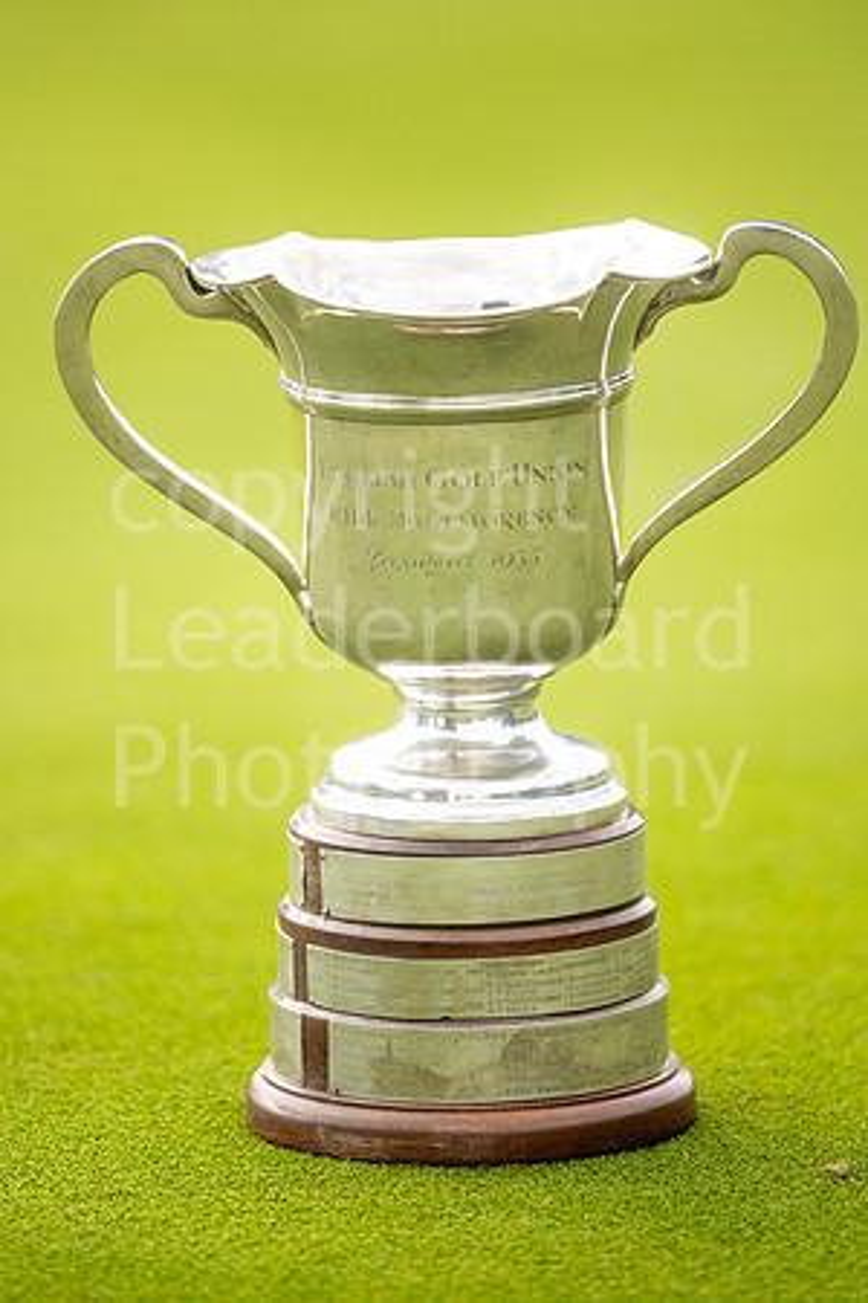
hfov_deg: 4.6
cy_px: 652
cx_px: 434
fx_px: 10849
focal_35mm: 300
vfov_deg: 6.9
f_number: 4
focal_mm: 300
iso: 640
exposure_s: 1/1250
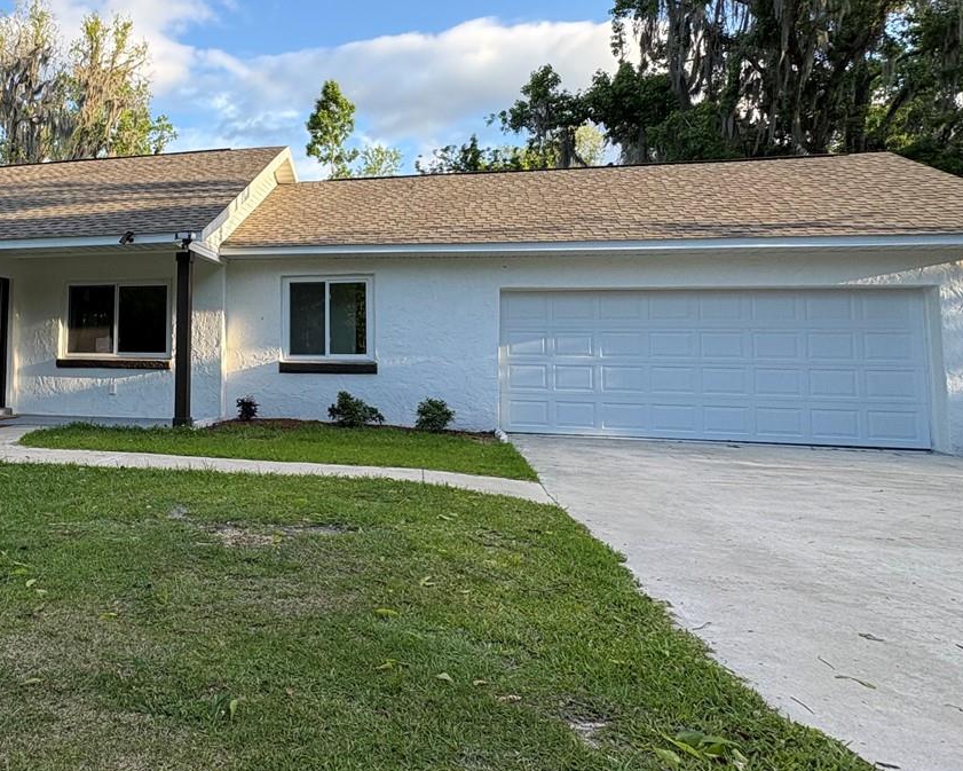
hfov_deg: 61.8
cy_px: 301
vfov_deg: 54.5
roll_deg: -0.7
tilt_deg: +5.0
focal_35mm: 26
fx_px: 741
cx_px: 227
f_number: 2.2
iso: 40
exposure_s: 1/433
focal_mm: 2.22
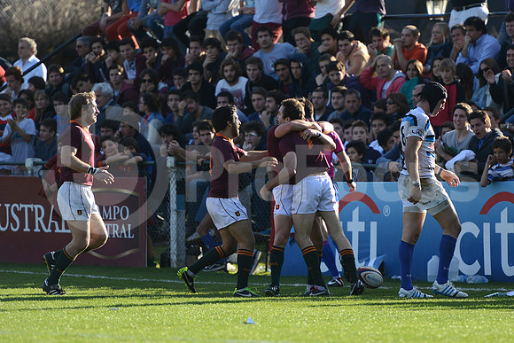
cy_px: 172
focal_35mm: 270
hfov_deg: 7.6
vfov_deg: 5.1
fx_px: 3856
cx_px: 257
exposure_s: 1/1000
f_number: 4
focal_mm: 270
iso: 500
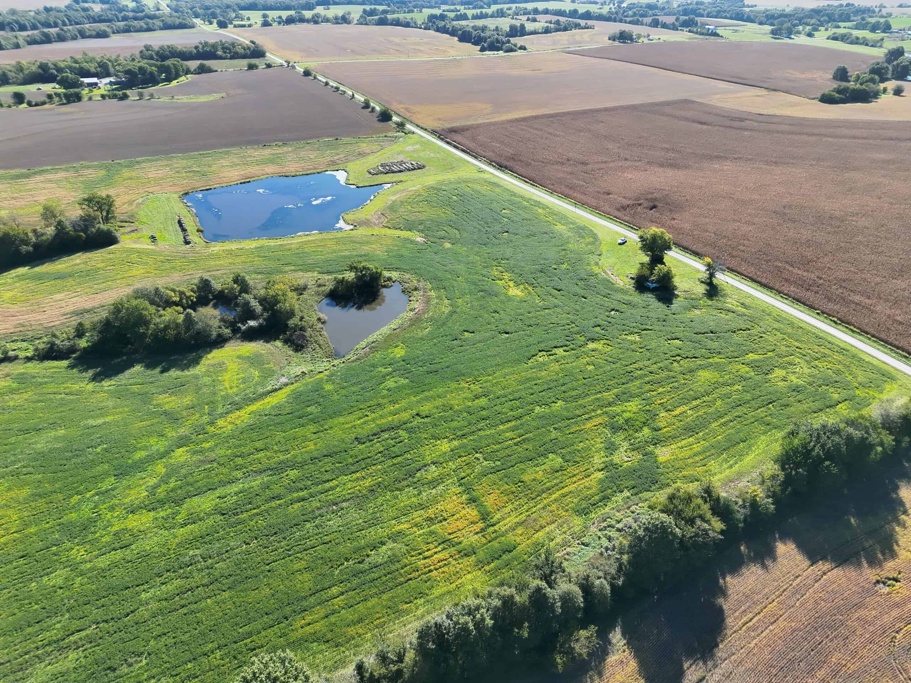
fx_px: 632
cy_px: 342
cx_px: 456
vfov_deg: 56.8
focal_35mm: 24
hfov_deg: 71.6
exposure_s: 1/2500
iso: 160
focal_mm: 6.72
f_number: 1.7
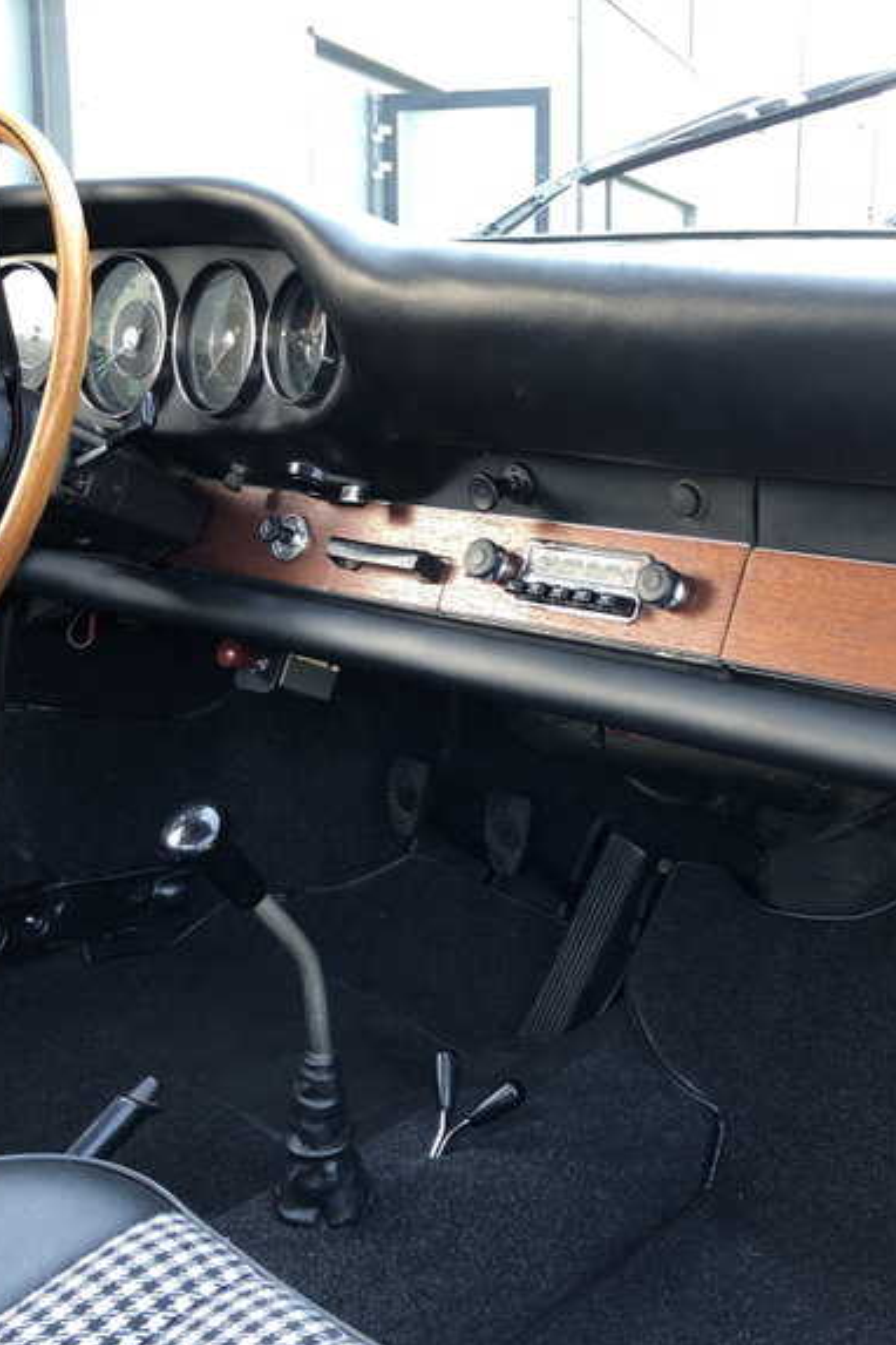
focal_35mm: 39
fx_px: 1456
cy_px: 674
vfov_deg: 49.6
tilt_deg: -12.0
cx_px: 568
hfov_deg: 34.0
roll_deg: -0.2
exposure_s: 1/40
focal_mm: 3.99
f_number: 1.8
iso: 25
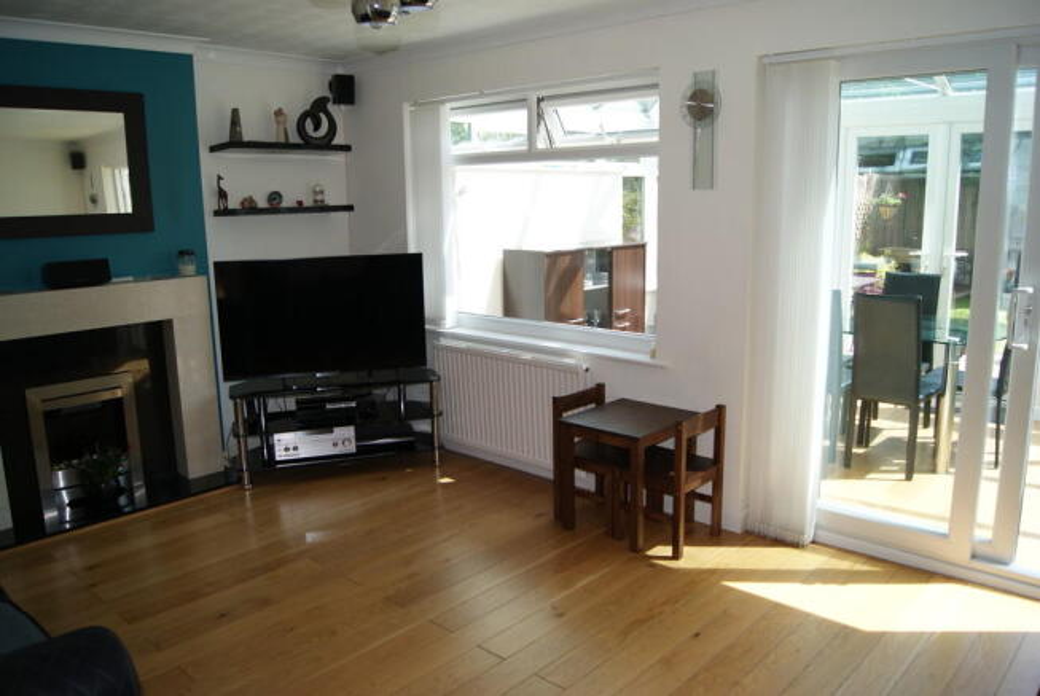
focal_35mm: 27
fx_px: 781
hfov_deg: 67.3
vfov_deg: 48.0
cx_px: 520
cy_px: 348
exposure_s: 1/160
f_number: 4
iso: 160
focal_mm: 18
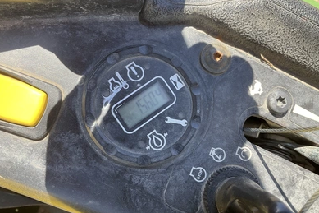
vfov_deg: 42.3
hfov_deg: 60.3
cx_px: 161
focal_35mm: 31
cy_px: 102
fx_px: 275
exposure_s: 1/261
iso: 25
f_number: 1.8
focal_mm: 3
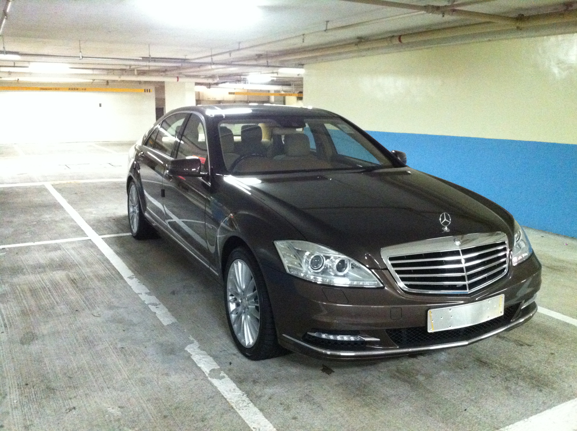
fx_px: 583
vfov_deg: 40.6
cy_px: 216
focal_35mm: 35
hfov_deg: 52.7
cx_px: 288
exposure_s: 1/15
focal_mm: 3.85
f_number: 2.8
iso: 800
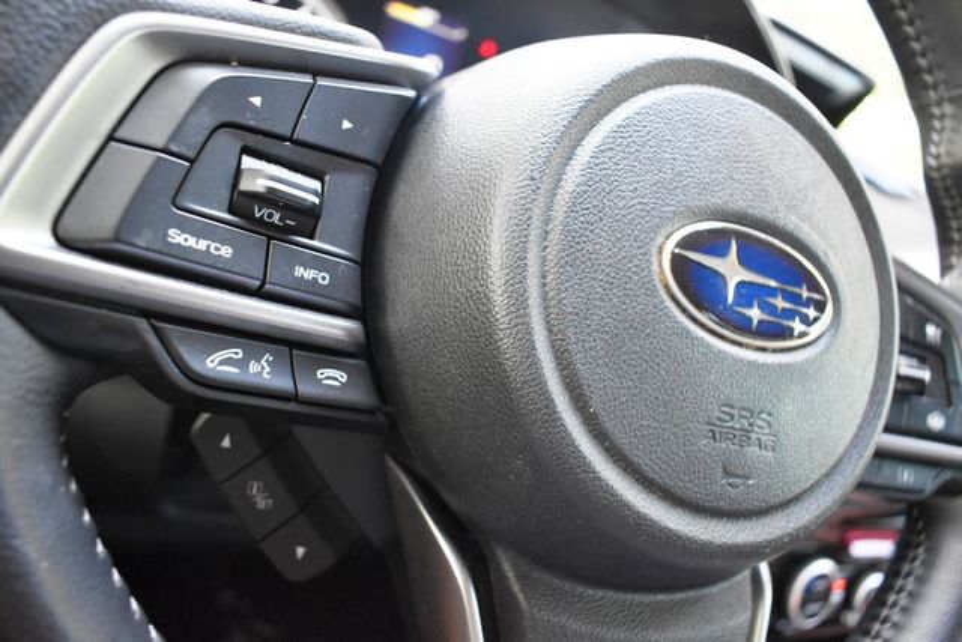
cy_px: 321
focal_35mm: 27
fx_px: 722
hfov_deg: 67.4
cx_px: 481
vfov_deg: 48.0
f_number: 3.5
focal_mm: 18
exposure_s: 1/125
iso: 2200
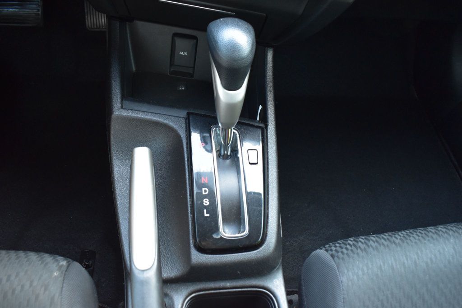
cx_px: 231
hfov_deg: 59.5
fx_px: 404
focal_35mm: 32
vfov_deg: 41.7
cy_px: 154
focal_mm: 21
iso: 1600
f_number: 6.3
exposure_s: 1/15
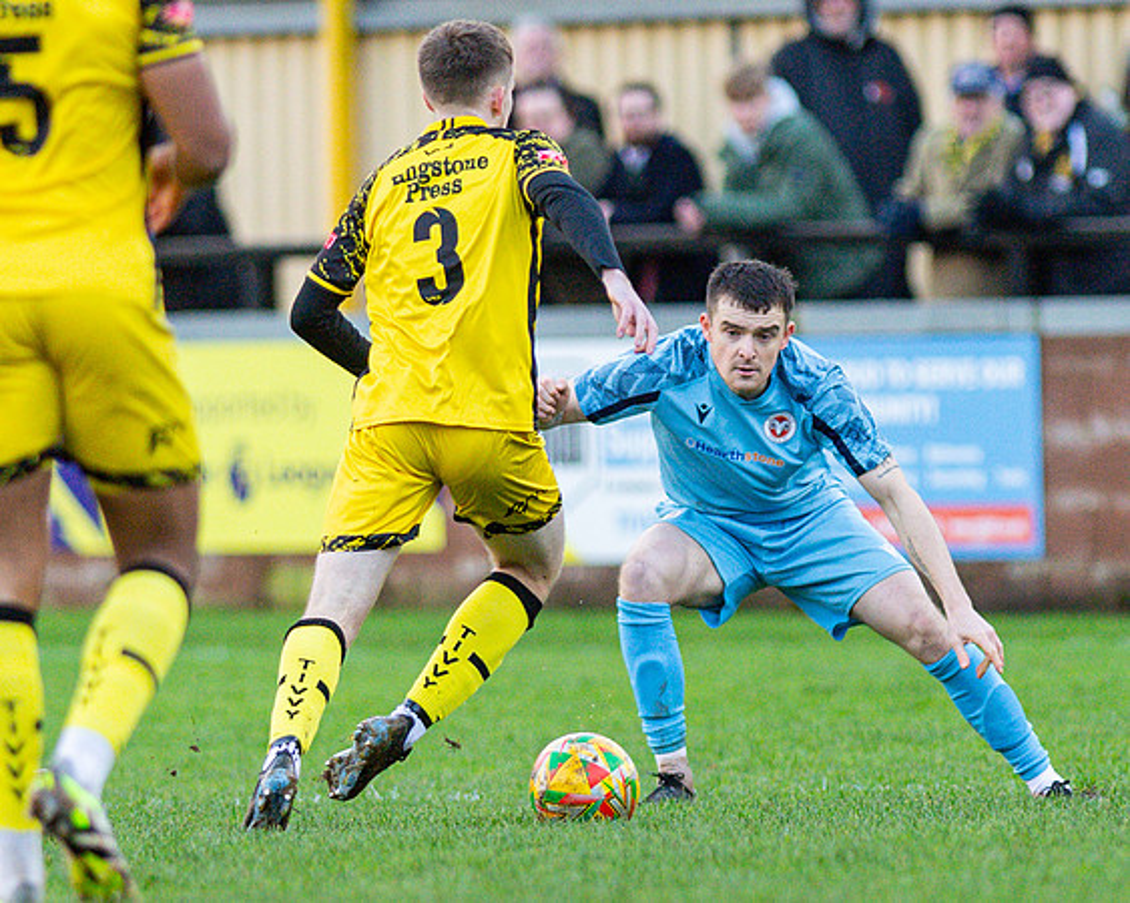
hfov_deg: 2.2
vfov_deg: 1.8
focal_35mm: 872
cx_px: 436
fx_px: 29140
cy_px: 685
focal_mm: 300
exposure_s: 1/1600
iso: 1000
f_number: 2.8
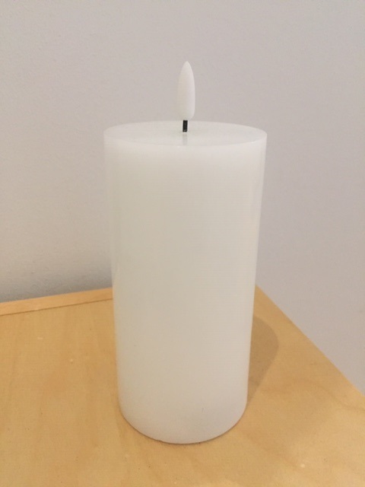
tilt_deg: -23.6
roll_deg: -1.4
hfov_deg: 48.2
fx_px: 408
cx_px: 182
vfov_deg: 61.7
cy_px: 244
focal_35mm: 29
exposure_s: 1/20
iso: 250
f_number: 2.2
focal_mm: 4.15
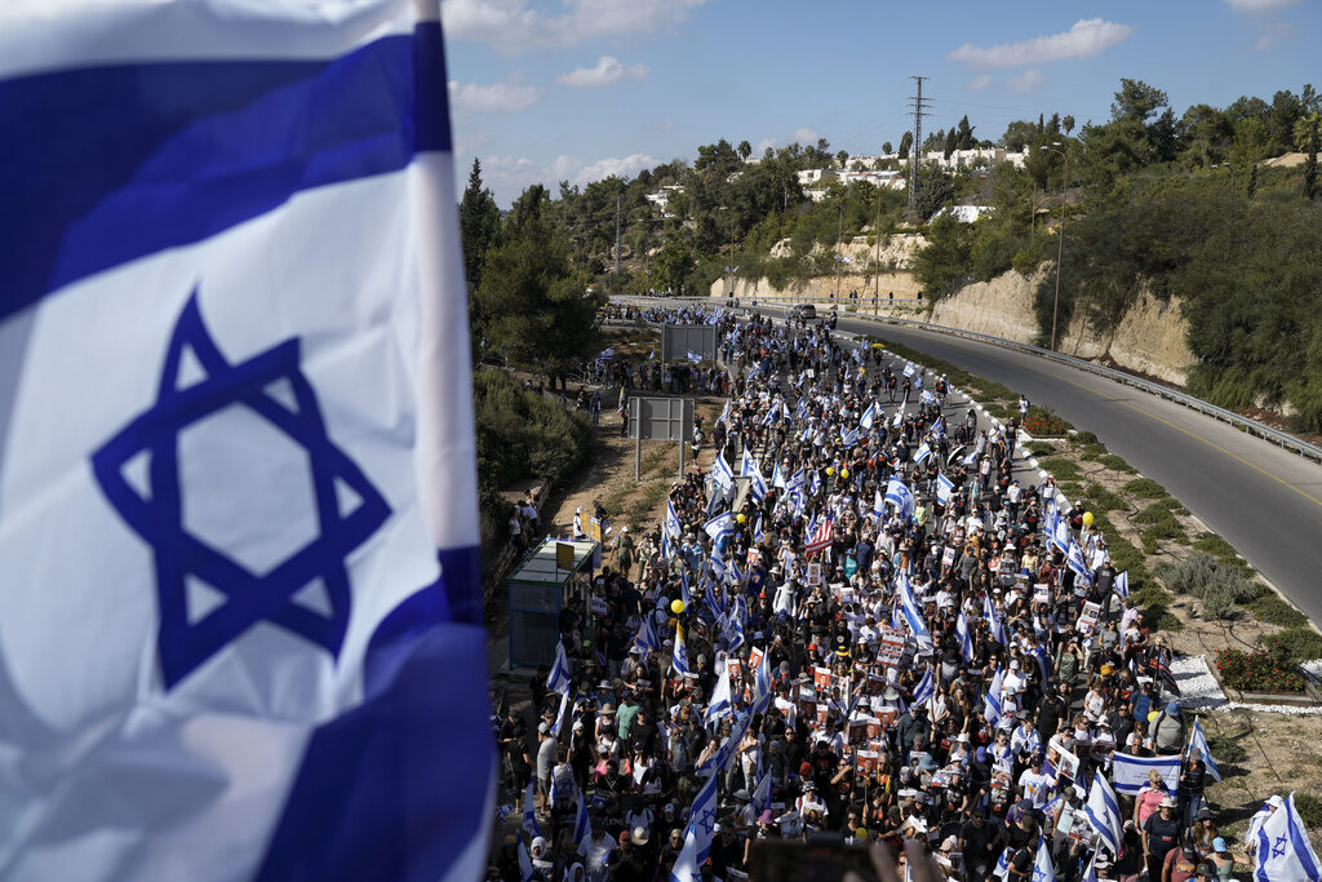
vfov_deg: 37.9
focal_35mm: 35
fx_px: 1285
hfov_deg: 54.4
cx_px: 661
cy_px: 441
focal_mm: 35
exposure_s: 1/2000
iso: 200
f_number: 4
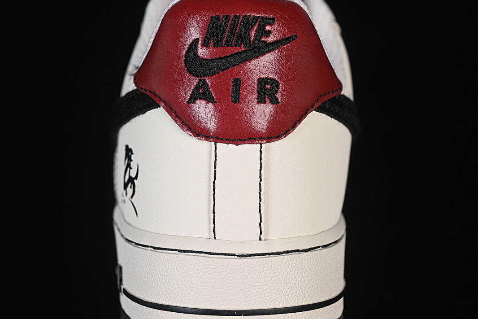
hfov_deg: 26.6
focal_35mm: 76
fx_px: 1009
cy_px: 158
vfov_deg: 18.0
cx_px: 237
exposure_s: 1/80
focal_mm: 50
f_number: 7.1
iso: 160
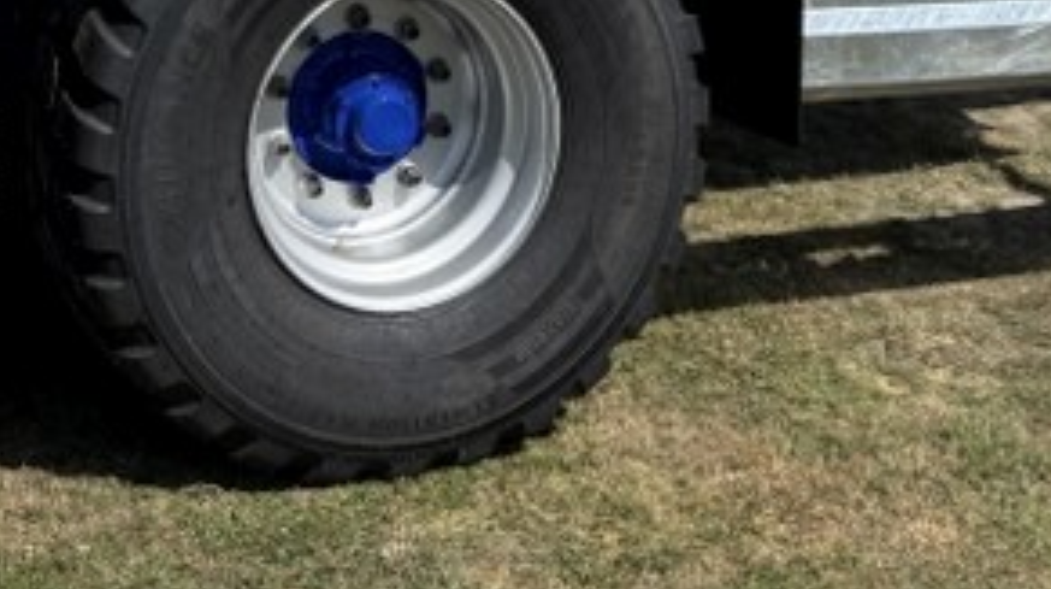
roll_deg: -0.9
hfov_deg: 28.8
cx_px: 217
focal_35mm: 72
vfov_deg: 15.1
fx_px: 2004
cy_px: -372
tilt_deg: -1.3
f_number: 1.78
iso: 80
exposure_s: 1/4673
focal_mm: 6.76
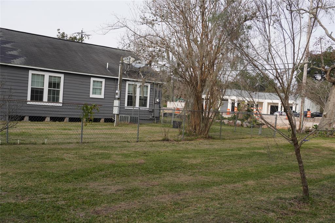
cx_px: 168
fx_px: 391
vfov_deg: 31.9
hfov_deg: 46.4
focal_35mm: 42
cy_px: 112
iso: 100
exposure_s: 1/160
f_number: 7.1
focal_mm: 28
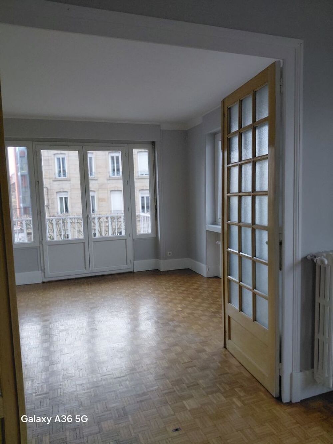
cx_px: 166
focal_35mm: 25
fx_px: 321
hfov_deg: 54.9
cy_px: 222
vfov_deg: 69.4
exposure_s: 1/60
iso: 320
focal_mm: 4.69
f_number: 1.8
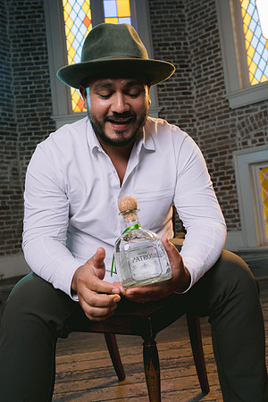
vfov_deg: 54.4
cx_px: 134
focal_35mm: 35
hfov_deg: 37.9
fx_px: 391
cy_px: 201
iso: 200
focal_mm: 35
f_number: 5.6
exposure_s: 1/125
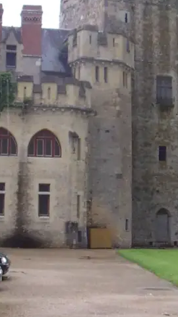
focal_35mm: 86
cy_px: 141
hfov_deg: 14.0
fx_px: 722
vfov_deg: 24.7
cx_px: 49
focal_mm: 5.6
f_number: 5.6
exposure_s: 1/125
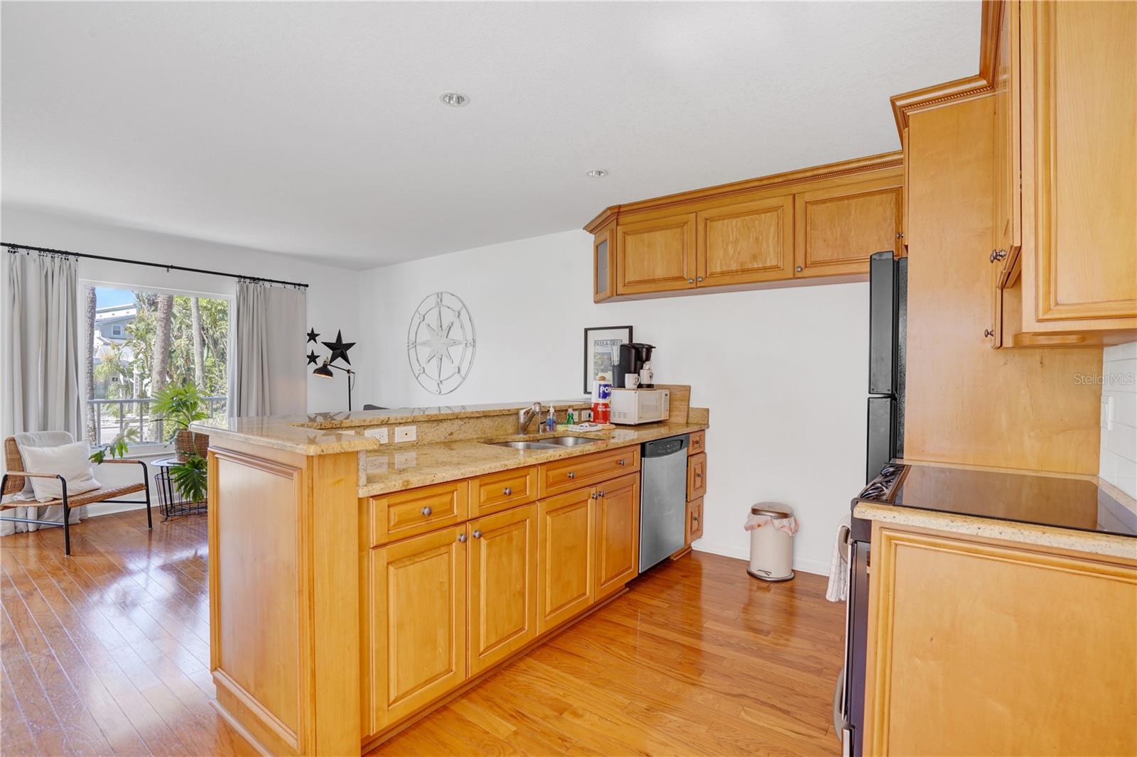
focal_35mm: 16
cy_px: 378
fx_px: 505
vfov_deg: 73.7
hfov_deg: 96.7
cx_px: 568
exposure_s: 1/30
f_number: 9
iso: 320
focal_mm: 16
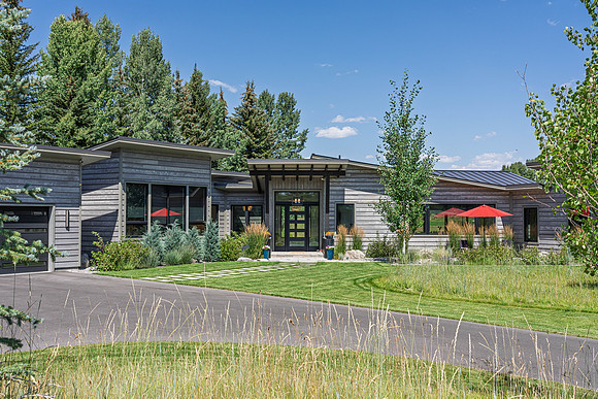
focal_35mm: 39
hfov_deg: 49.5
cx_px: 299
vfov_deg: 34.2
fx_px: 648
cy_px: 200
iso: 200
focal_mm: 39
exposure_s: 1/640
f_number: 8
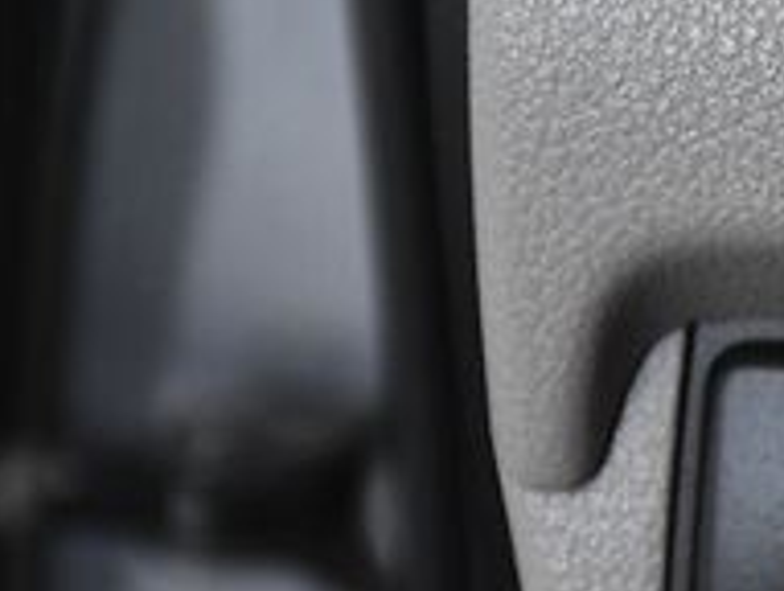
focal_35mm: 360
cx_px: 1153
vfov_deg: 4.1
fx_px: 8169
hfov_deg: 5.4
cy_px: 384
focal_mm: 75
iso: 2500
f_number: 5
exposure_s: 1/250
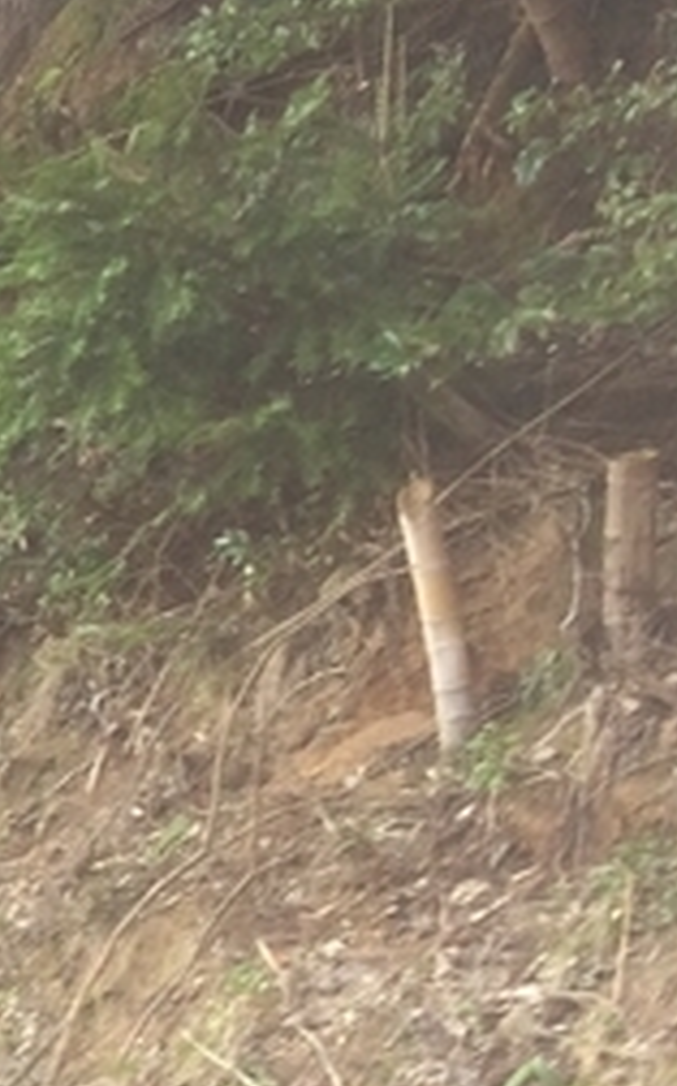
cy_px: 1125
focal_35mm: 125
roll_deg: -1.2
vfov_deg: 16.3
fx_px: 3699
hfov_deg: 8.6
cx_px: -1380
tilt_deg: -3.9
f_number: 2.2
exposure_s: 1/30
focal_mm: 4.15
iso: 32
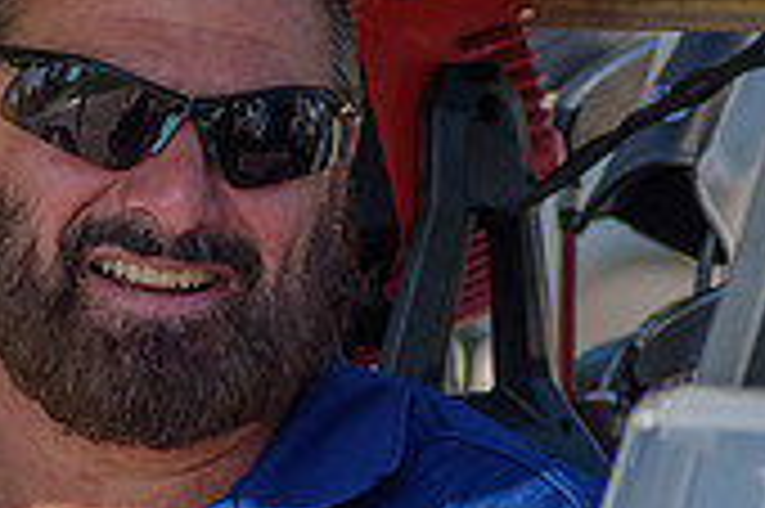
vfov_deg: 1.2
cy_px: 384
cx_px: -216
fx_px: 23946
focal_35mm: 1128
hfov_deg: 1.8
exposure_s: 1/2000
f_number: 5.6
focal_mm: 220
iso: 250
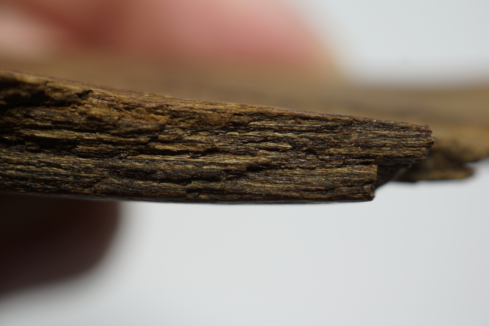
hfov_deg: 43.6
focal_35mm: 45
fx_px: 611
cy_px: 163
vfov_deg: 29.9
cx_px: 244
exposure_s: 1/160
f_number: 4
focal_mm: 30
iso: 100
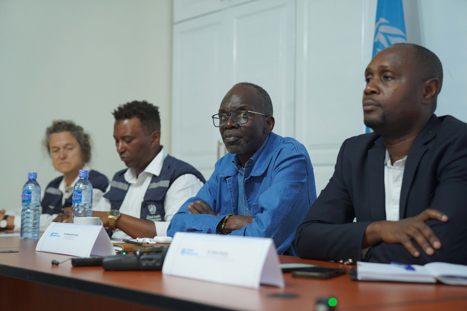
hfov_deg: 35.7
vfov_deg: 24.2
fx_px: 726
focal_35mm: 56
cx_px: 234
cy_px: 156
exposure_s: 1/200
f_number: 2.8
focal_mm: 56
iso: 5000
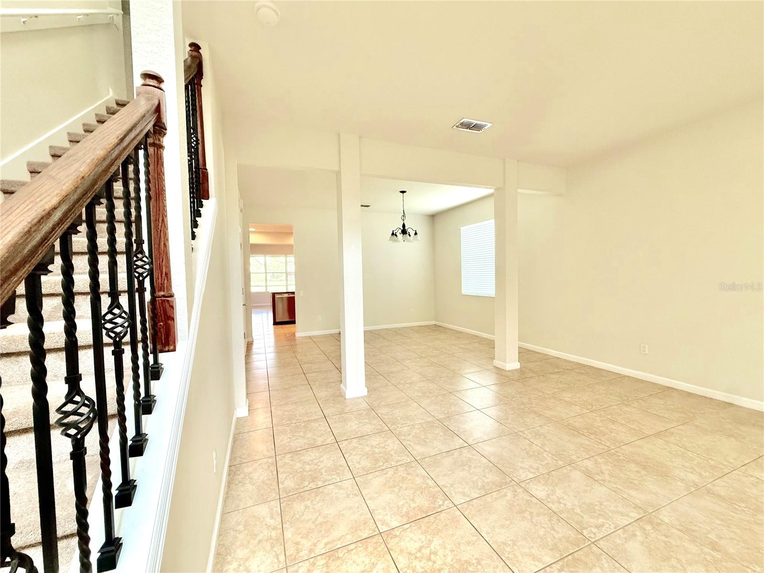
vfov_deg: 85.7
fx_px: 309
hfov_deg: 102.1
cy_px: 286
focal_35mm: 14
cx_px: 382
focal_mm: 2.22
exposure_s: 1/120
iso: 500
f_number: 2.2
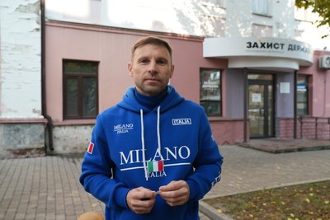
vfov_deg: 43.6
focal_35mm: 30
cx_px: 165
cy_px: 110
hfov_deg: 61.9
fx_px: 275
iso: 500
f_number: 5
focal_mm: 30
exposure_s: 1/50
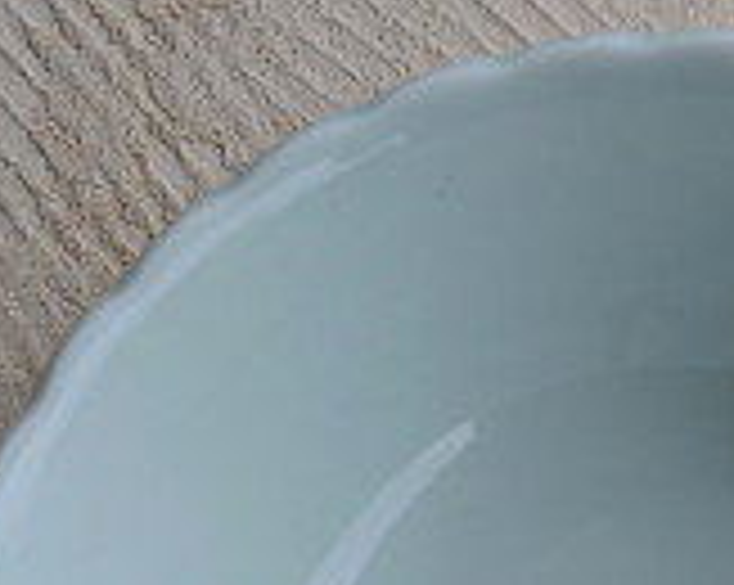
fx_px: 3363
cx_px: 757
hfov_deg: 12.3
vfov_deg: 9.7
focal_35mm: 155
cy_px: 846
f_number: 5.6
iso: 320
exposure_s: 1/125
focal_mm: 28
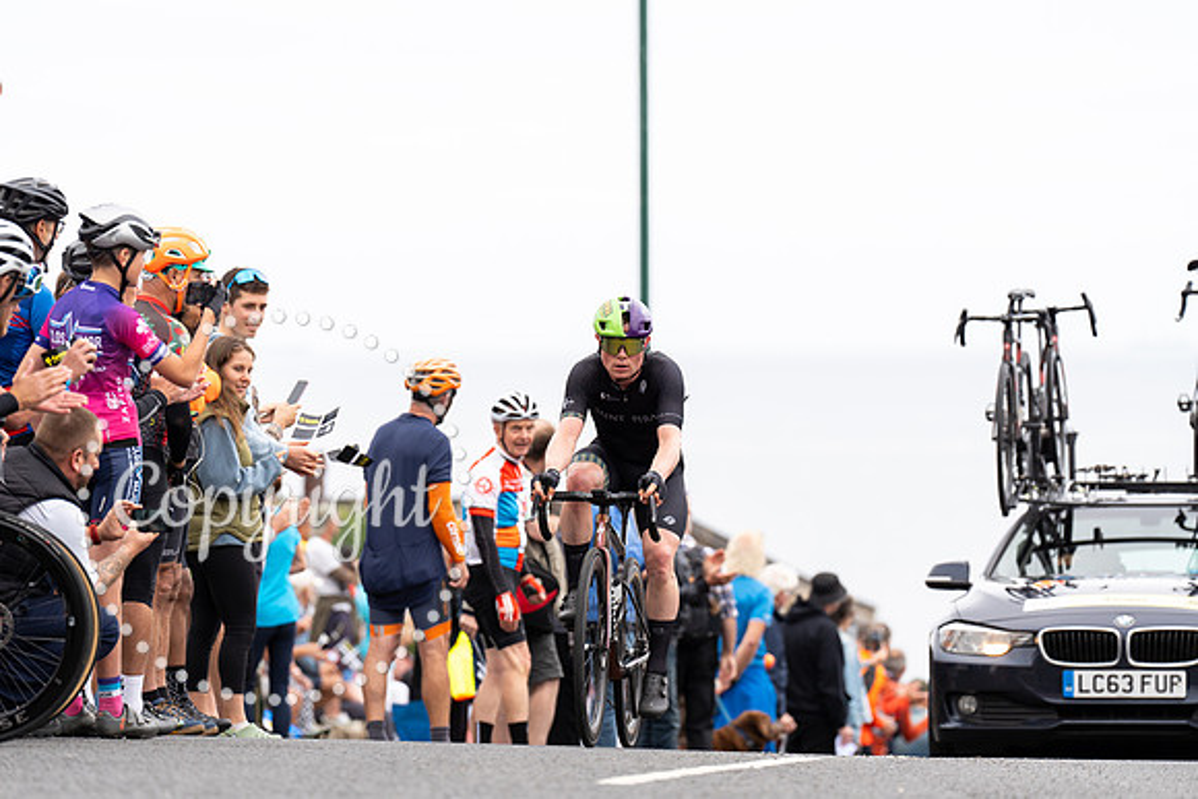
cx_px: 599
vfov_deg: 6.9
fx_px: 6657
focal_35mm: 200
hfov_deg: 10.3
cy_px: 400
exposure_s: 1/1000
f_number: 3.5
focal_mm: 200
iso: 320
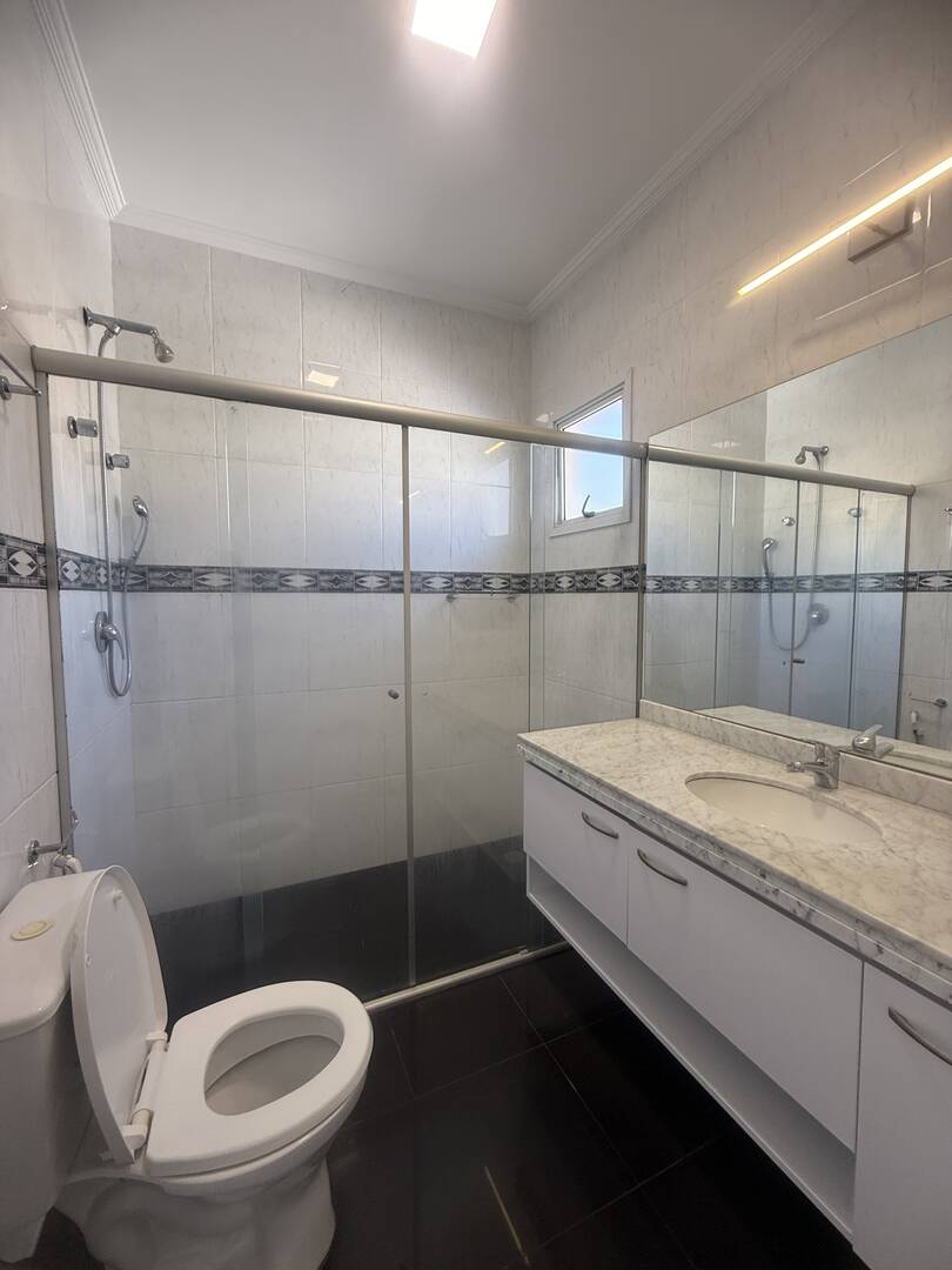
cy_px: 635
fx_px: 513
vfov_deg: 102.1
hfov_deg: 85.7
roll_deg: -1.3
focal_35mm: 14
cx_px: 476
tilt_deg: -4.7
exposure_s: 1/120
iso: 125
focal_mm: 2.22
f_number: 2.2
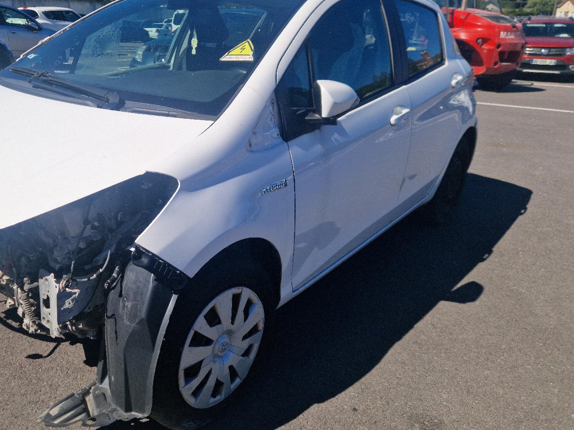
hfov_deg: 55.5
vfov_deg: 44.1
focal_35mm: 32
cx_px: 185
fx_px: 531
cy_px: 190
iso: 50
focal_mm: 5.4
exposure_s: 1/2500
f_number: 1.8
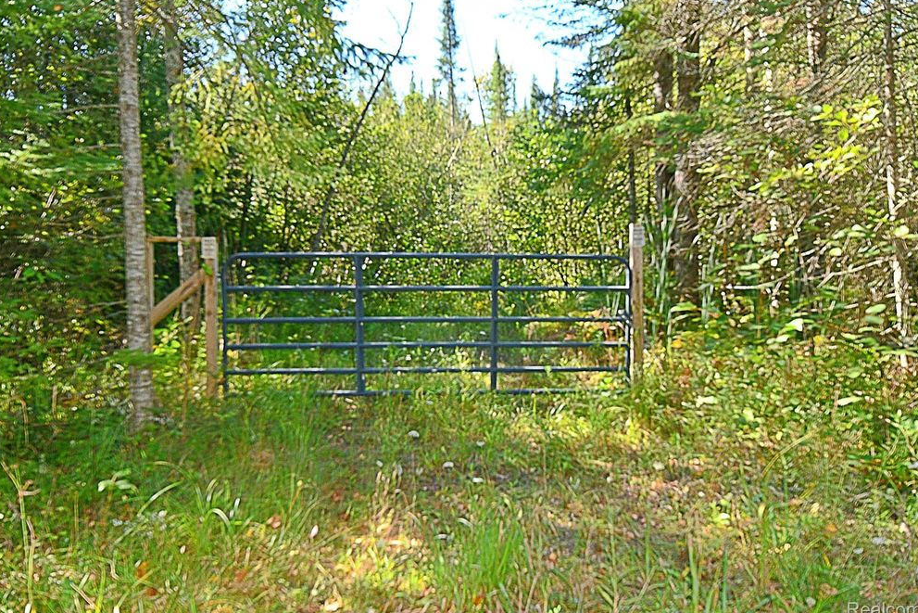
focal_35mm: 31
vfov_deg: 42.3
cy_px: 306
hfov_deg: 60.3
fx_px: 791
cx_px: 464
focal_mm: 20
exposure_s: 1/250
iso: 800
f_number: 9
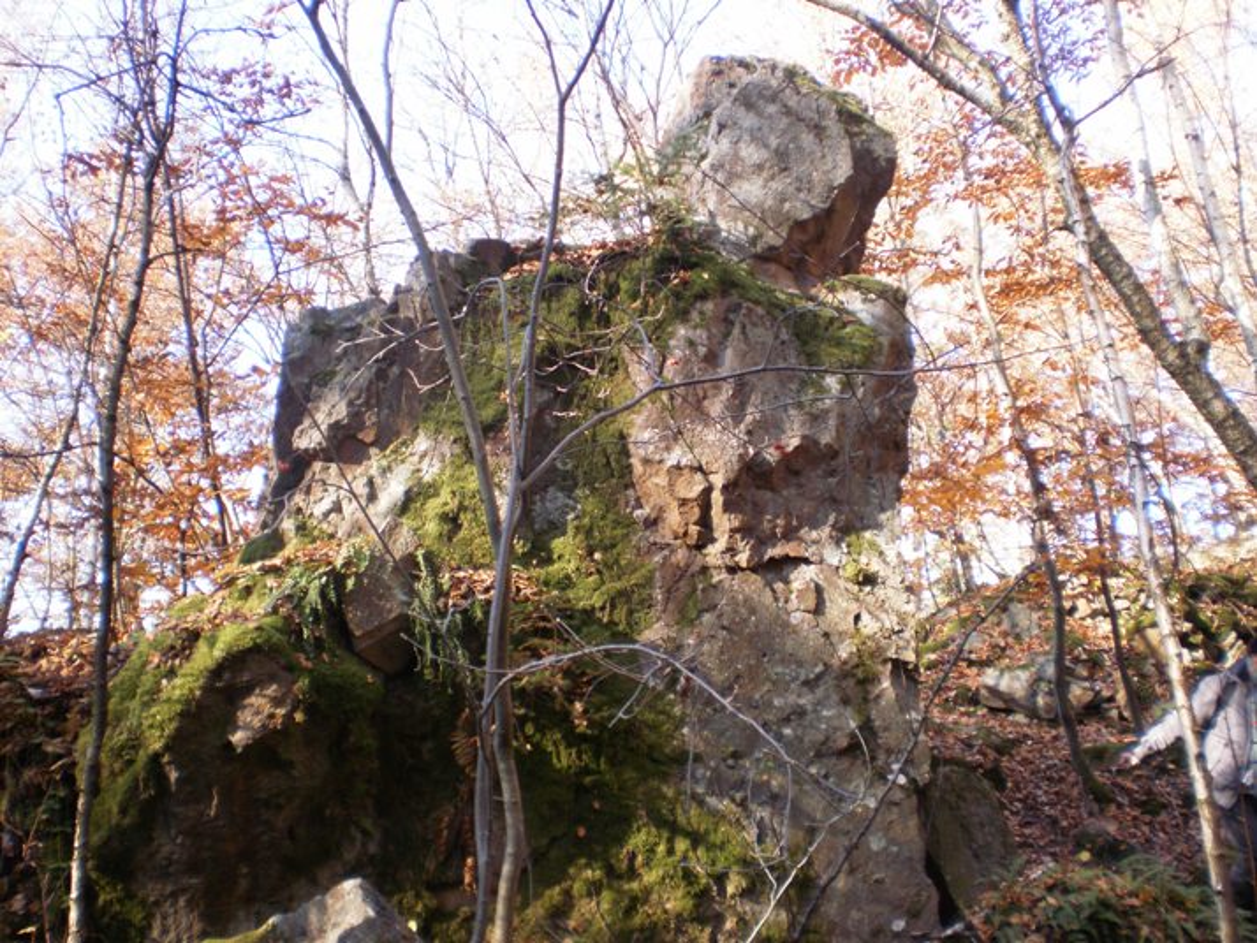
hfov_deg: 49.0
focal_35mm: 38
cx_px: 628
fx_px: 1380
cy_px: 472
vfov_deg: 37.7
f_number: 3.1
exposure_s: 1/80
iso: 100
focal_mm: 6.3
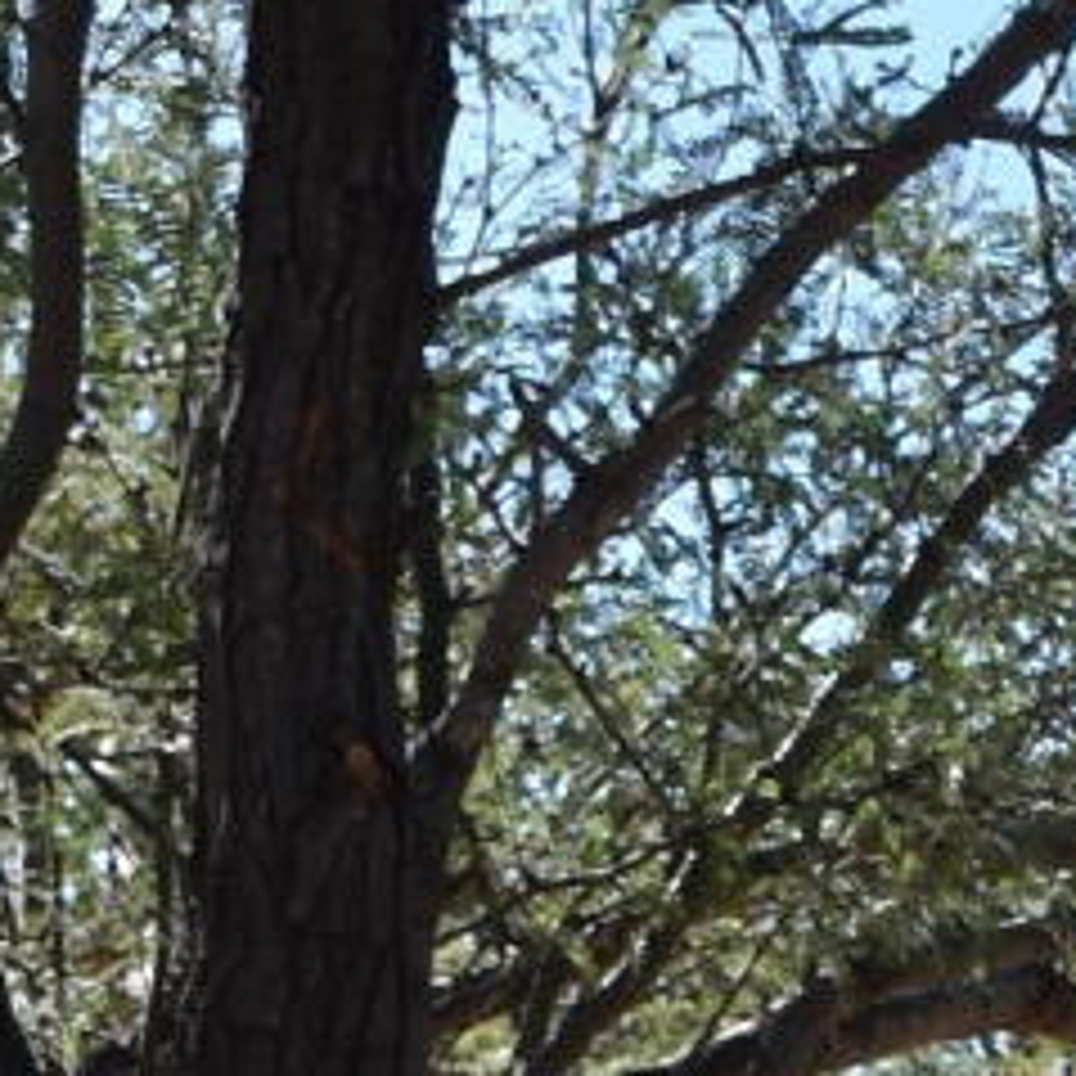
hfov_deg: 5.9
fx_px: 10148
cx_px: 2343
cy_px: 2084
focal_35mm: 289
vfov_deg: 5.9
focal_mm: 27
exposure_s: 1/500
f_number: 8
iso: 280
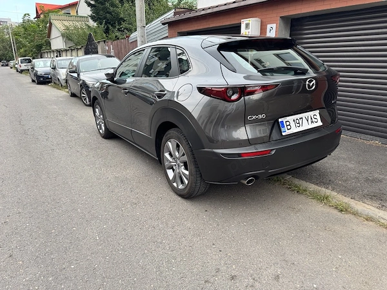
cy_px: 145
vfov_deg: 56.8
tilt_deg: -16.1
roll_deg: +0.1
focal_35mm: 24
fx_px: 268
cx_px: 194
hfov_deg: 71.6
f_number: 1.78
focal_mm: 6.76
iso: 80
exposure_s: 1/284
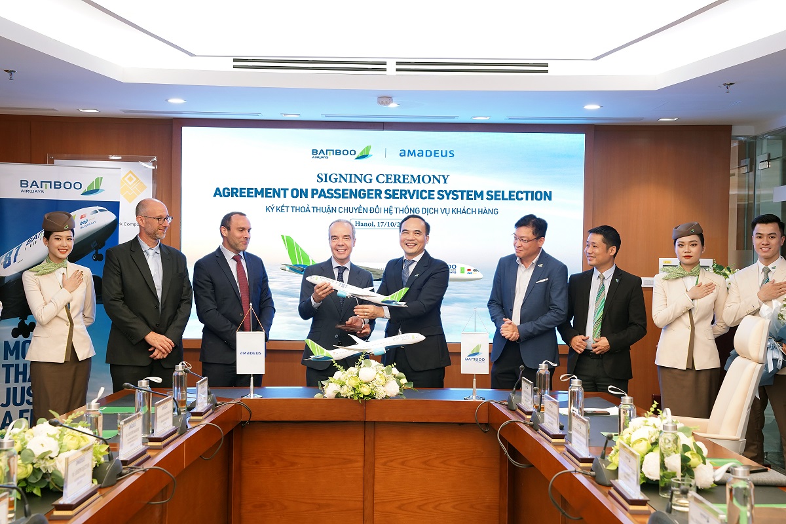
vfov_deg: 25.5
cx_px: 393
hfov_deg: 37.5
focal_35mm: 53
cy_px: 262
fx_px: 1157
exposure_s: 1/30
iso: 1250
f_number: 6.3
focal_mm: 53
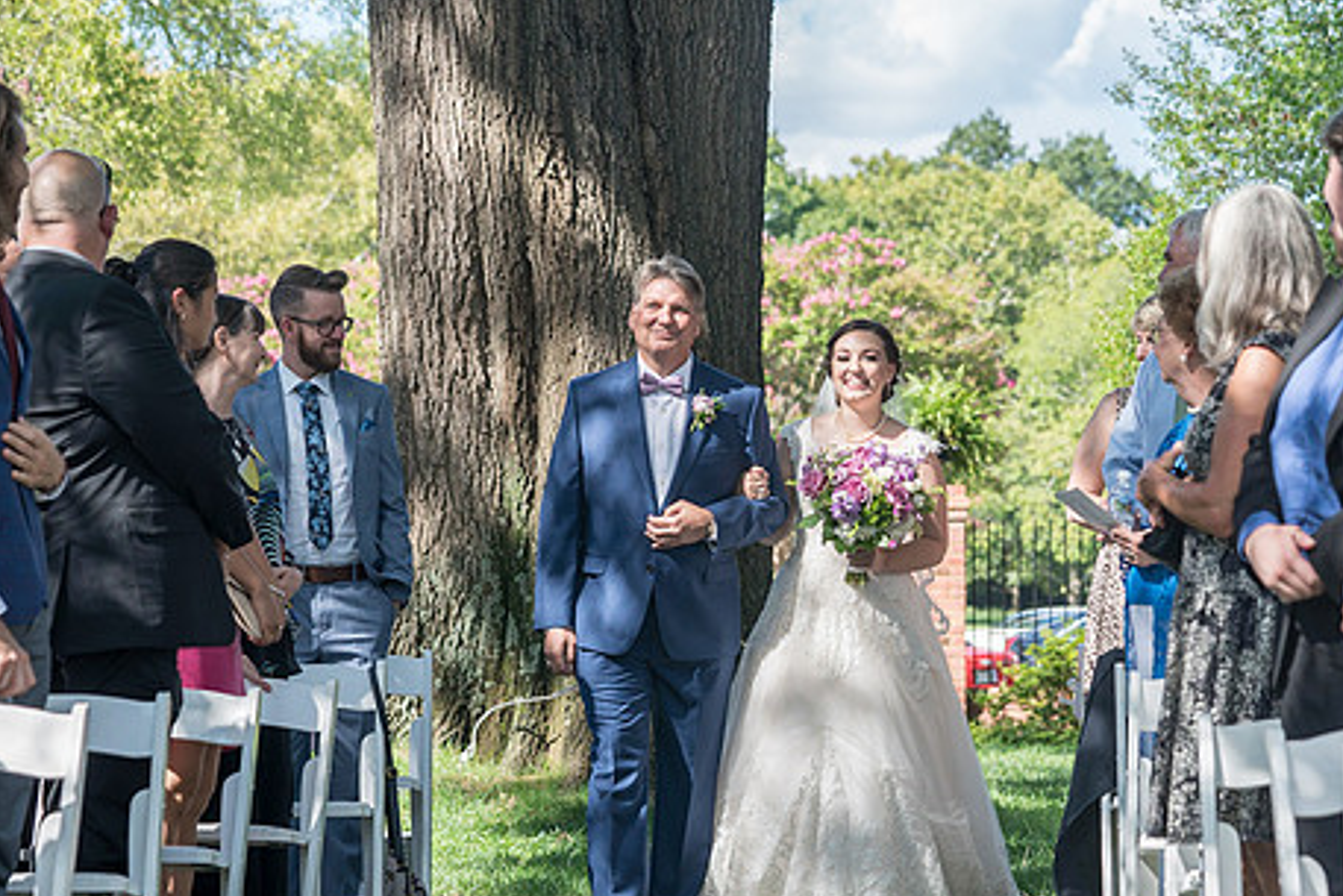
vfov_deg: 12.1
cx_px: 793
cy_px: 495
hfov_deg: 18.1
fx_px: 4217
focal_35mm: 113
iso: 100
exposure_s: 1/200
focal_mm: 89
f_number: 5
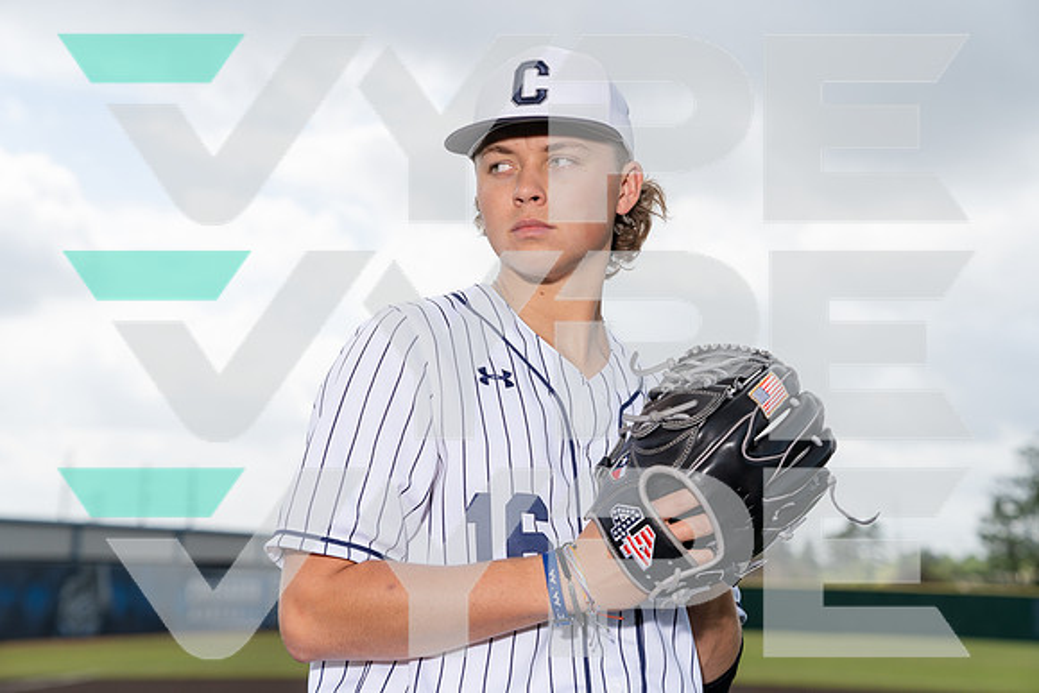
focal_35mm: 63
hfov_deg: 31.9
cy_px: 346
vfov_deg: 21.6
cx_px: 520
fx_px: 1819
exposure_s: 1/1250
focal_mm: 63
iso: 250
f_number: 4.5
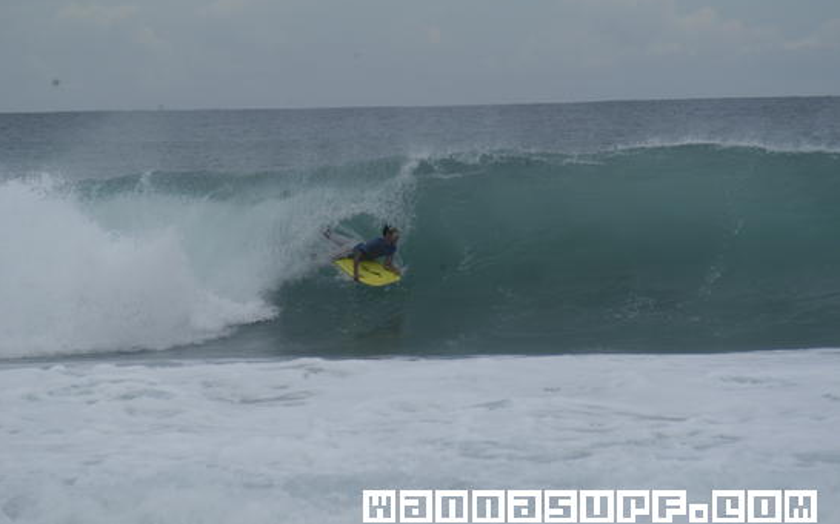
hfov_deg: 6.8
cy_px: 262
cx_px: 419
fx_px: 7027
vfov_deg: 4.3
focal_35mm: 307
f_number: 7.1
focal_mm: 200
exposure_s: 1/800
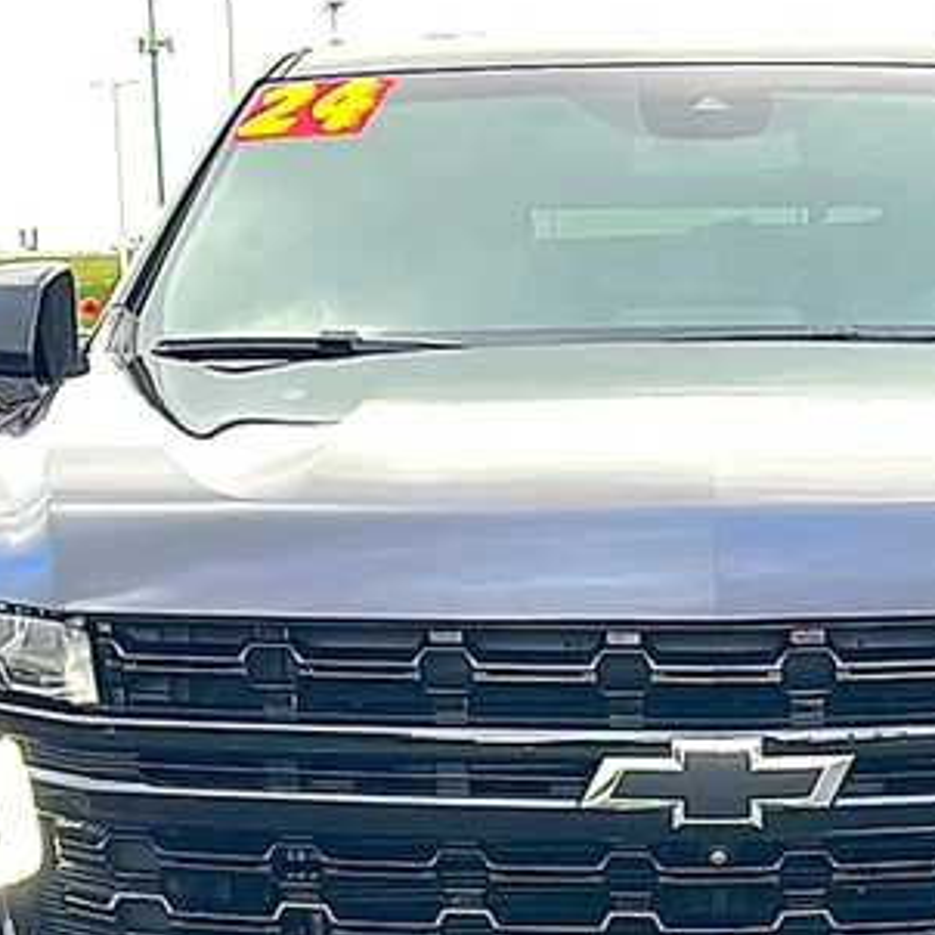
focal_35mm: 80
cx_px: 752
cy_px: 791
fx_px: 2445
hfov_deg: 21.4
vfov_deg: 21.3
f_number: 1.78
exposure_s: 1/511
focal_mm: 6.86
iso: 100
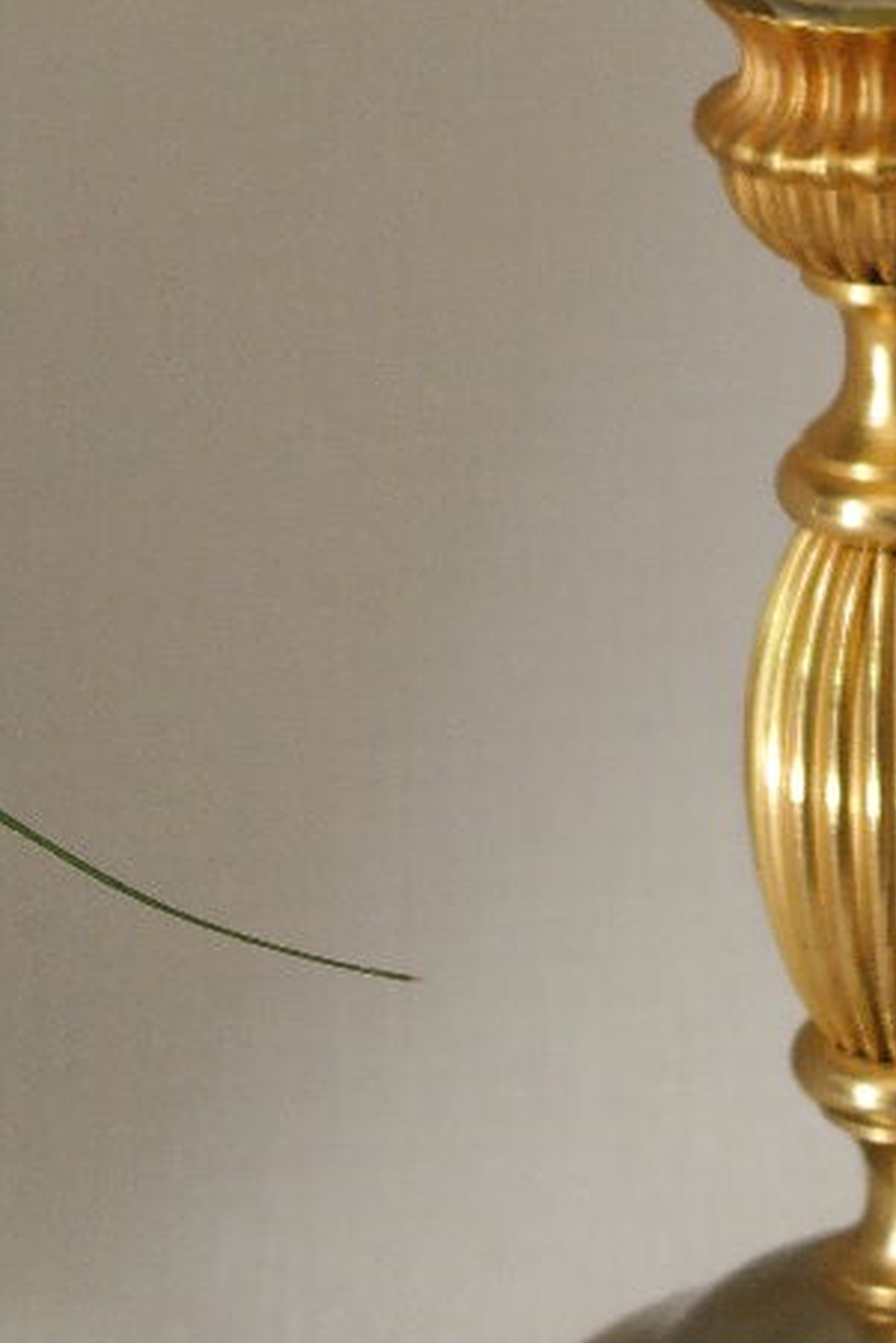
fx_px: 8281
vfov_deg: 9.1
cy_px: -453
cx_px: 851
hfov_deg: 6.2
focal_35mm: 222
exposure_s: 1/30
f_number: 5.6
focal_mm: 38
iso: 800
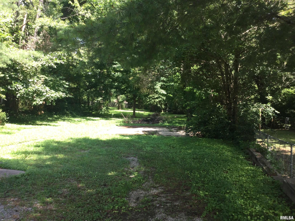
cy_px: 110
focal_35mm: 31
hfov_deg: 58.4
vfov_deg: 45.4
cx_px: 148
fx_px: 264
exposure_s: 1/120
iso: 25
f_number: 2.4
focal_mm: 3.3
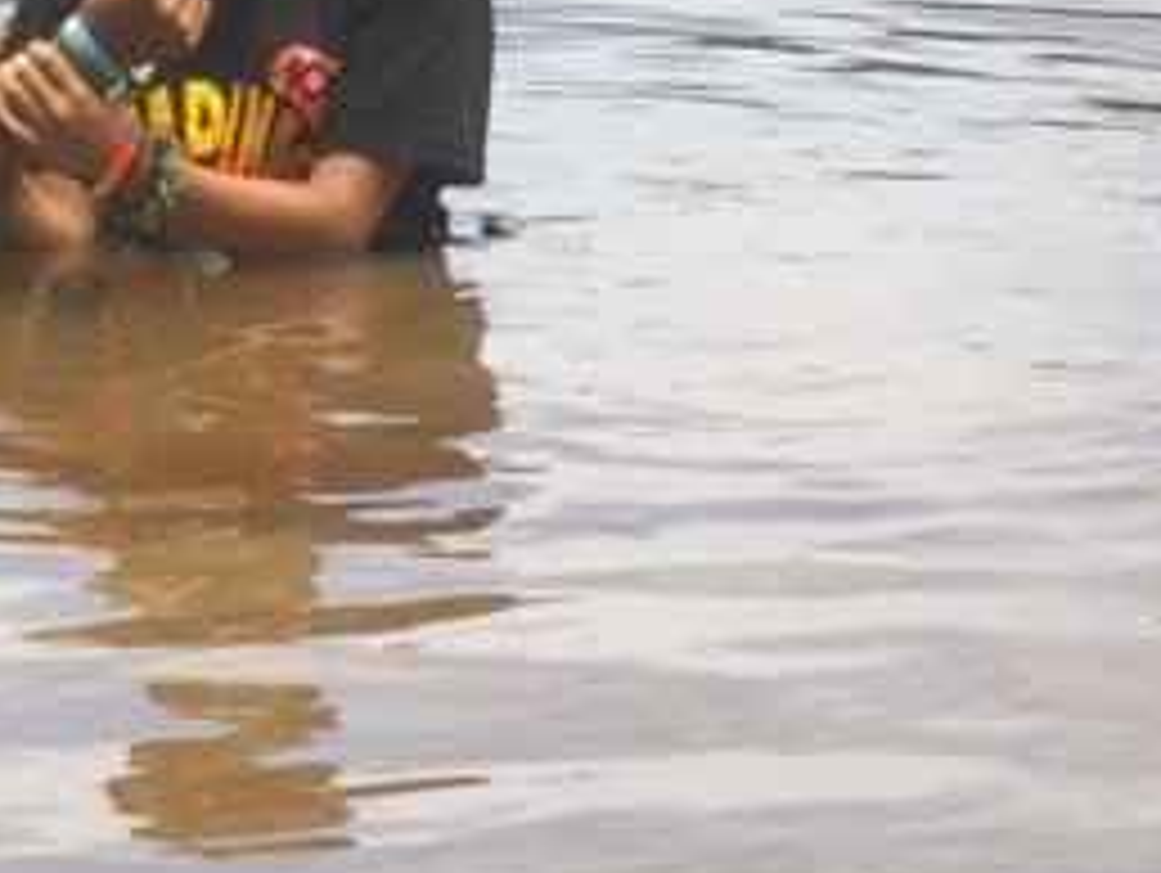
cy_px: 4
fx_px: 8426
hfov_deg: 7.8
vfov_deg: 5.9
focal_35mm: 251
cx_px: -32
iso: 64
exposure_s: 1/250
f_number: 4.8
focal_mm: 18
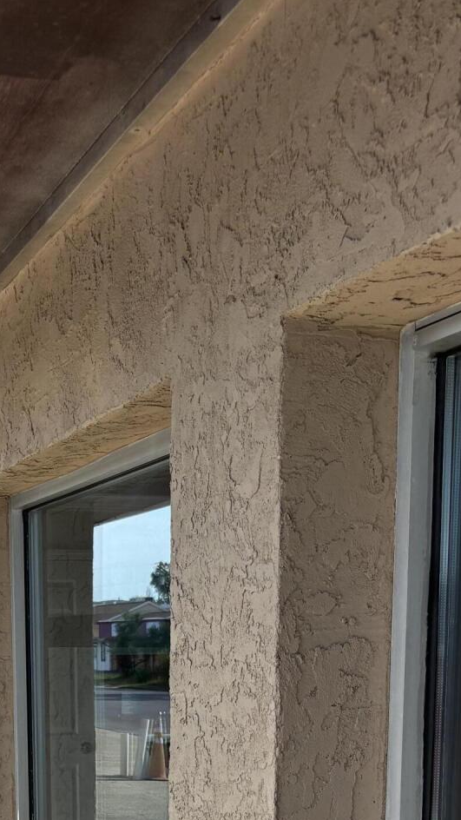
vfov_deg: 31.7
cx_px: 78
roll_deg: +1.1
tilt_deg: -5.9
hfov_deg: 19.8
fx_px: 1304
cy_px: 852
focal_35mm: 60
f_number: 1.6
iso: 50
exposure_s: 1/1876
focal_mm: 5.96
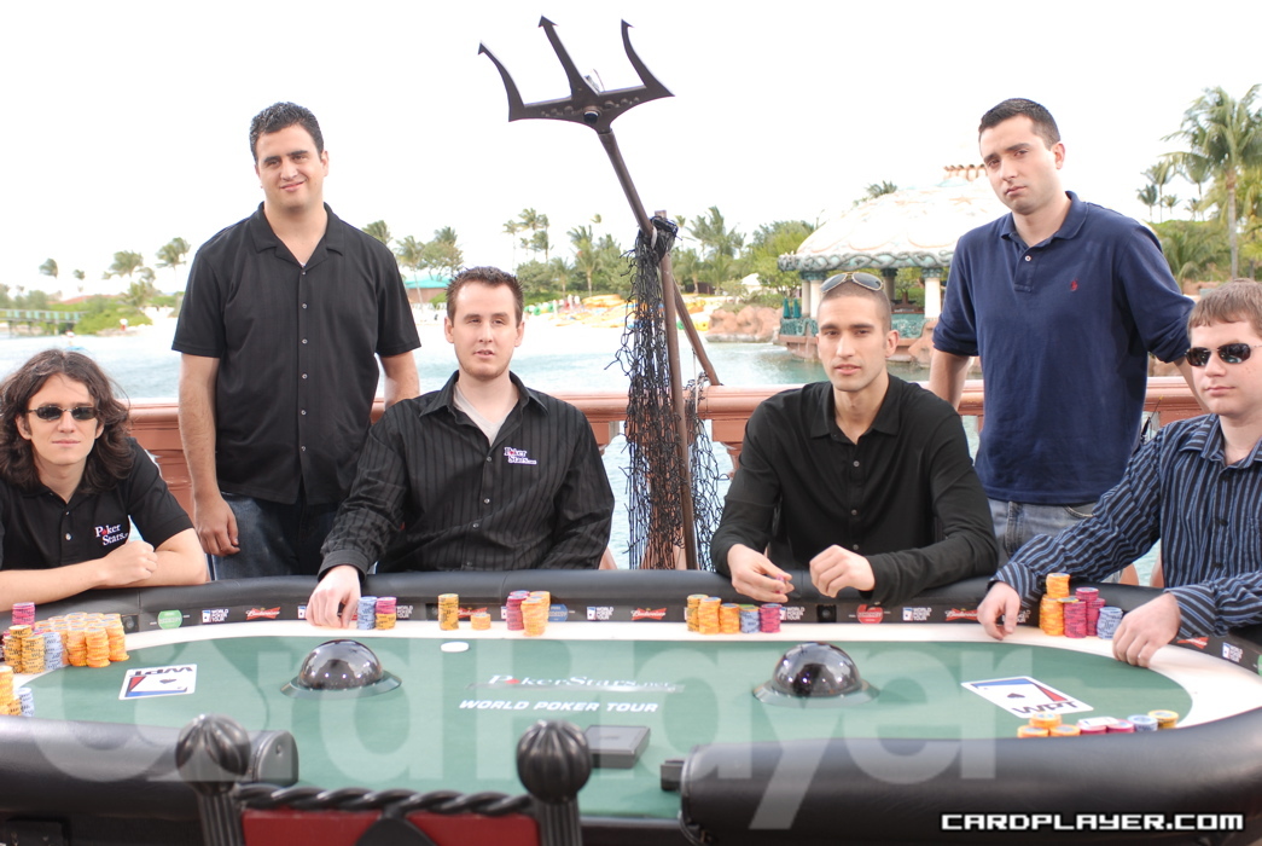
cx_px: 631
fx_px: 1474
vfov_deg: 32.0
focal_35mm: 42
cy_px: 423
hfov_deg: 46.3
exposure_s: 1/180
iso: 100
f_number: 7.1
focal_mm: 28
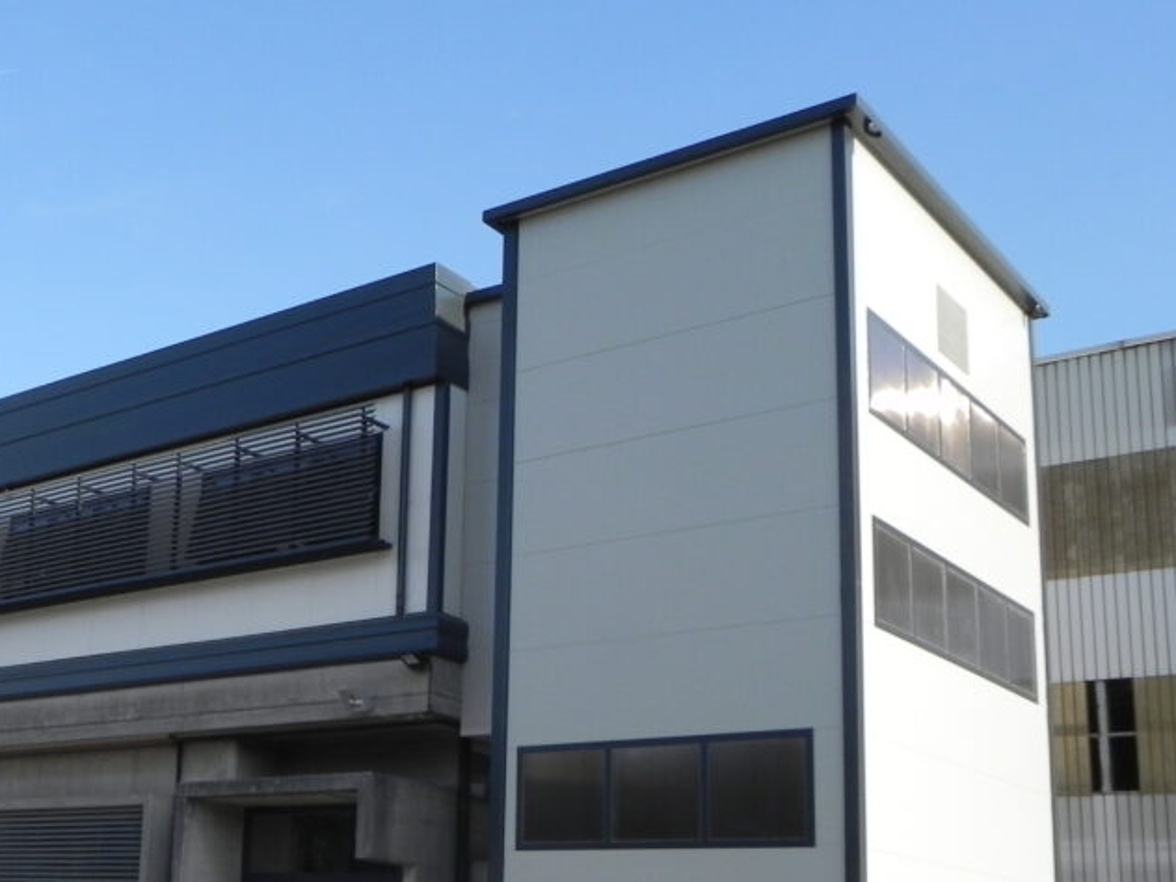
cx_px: 244
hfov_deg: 39.0
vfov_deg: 30.2
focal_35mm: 47
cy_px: 694
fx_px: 1597
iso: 160
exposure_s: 1/312
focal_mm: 5.2
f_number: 6.3
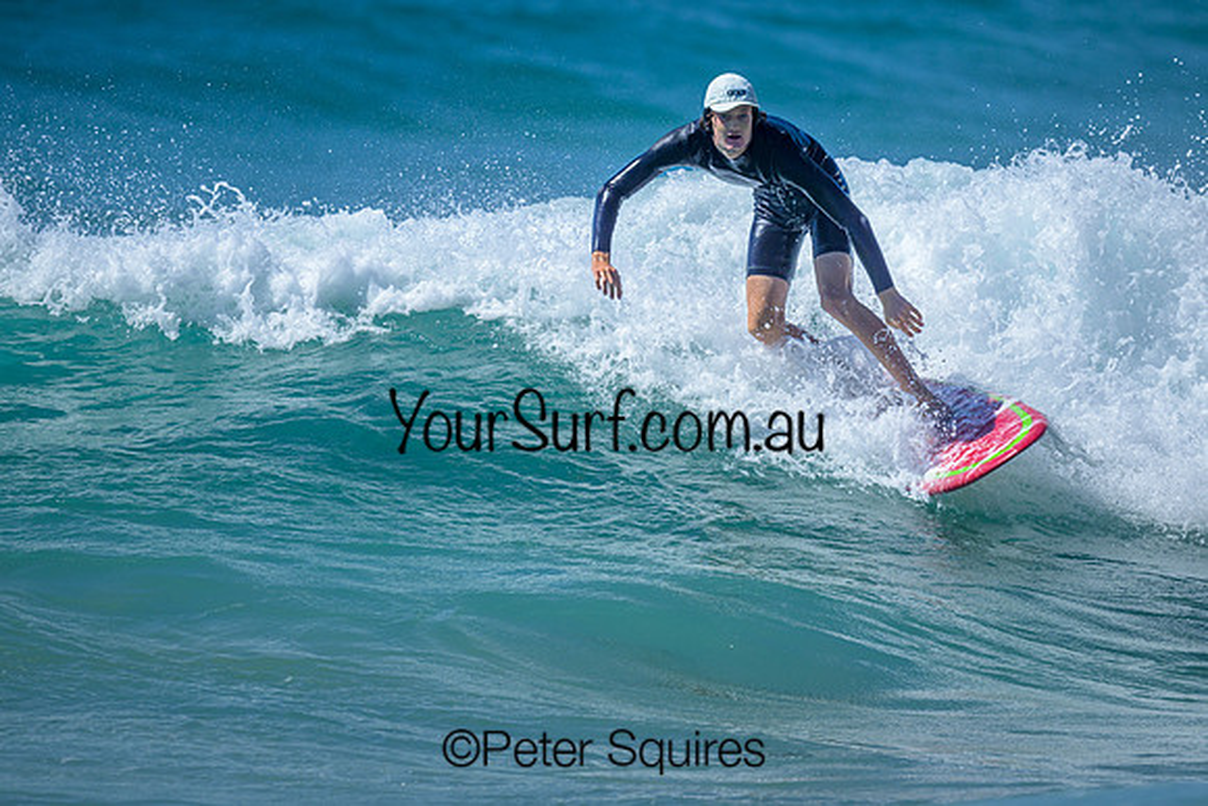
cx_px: 592
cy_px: 355
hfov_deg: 2.0
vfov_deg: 1.3
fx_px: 35143
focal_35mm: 1047
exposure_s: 1/2500
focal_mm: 800
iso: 280
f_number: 6.3
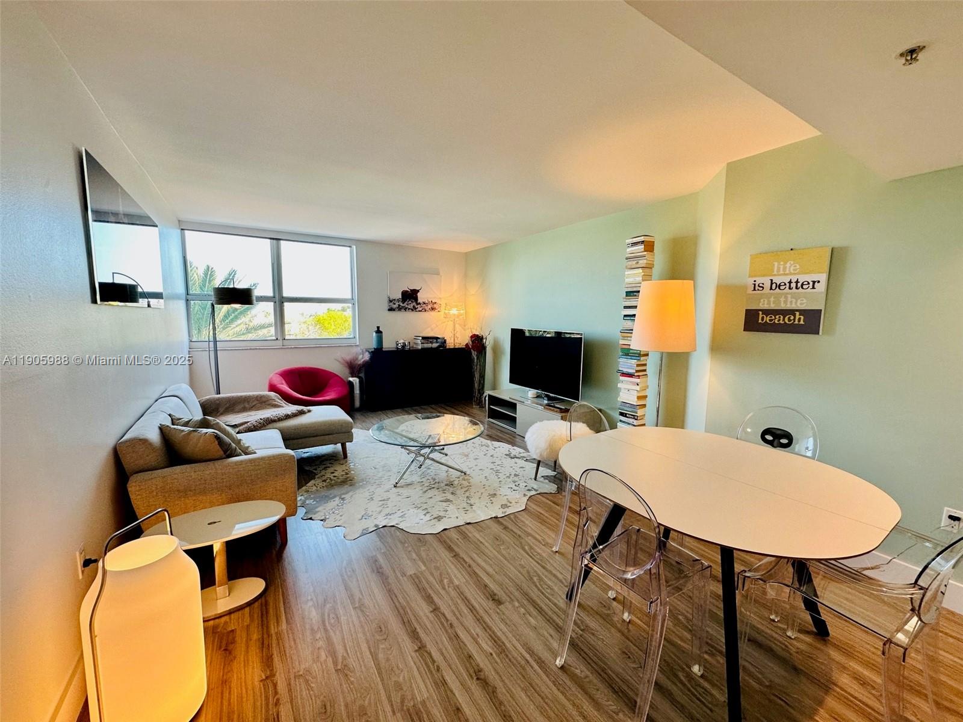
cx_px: 482
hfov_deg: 102.1
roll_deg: -0.5
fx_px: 389
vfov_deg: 85.7
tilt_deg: -7.3
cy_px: 361
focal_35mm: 14
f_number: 2.2
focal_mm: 2.22
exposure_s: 1/120
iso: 100
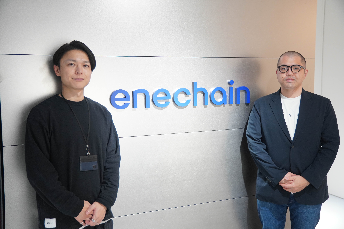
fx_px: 373
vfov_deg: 34.2
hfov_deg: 49.6
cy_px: 114
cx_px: 172
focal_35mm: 39
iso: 800
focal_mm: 26
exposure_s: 1/100
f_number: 2.8
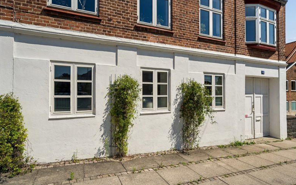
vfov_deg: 59.7
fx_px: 161
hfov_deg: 85.0
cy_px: 90
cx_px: 145
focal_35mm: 20
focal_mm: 19
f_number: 7.1
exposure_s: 1/8000
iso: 800
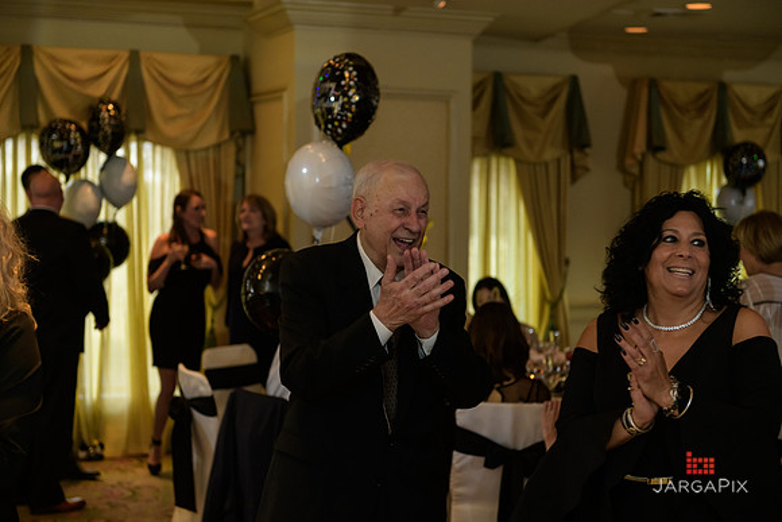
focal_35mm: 70
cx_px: 391
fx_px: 1521
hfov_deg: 28.8
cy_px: 261
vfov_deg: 19.5
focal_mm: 70
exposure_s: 1/125
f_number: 2.8
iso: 1000
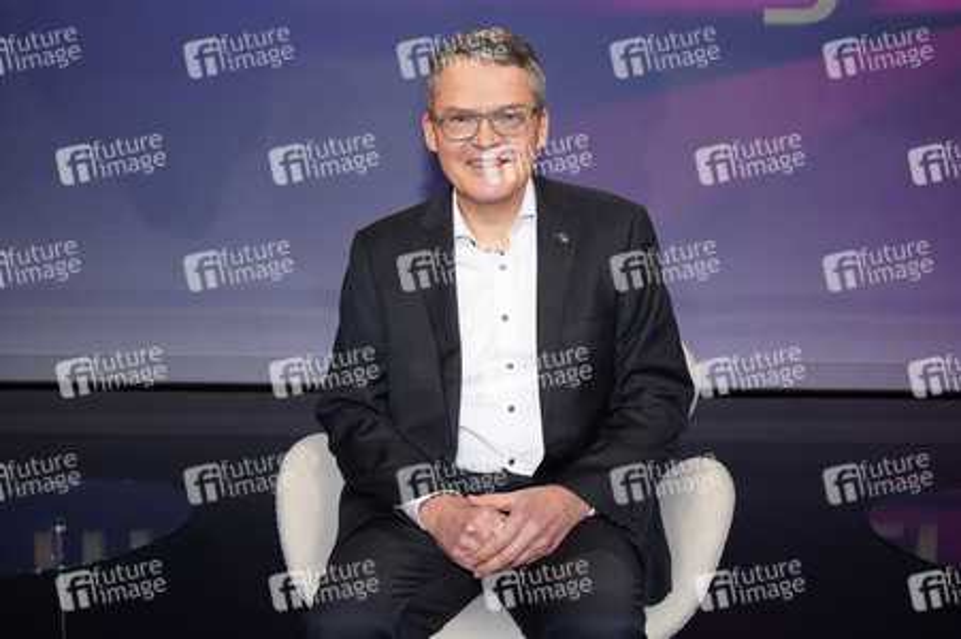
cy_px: 320
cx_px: 480
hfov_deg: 58.8
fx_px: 854
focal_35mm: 32
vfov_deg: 41.1
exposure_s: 1/125
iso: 2000
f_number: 5
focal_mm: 32
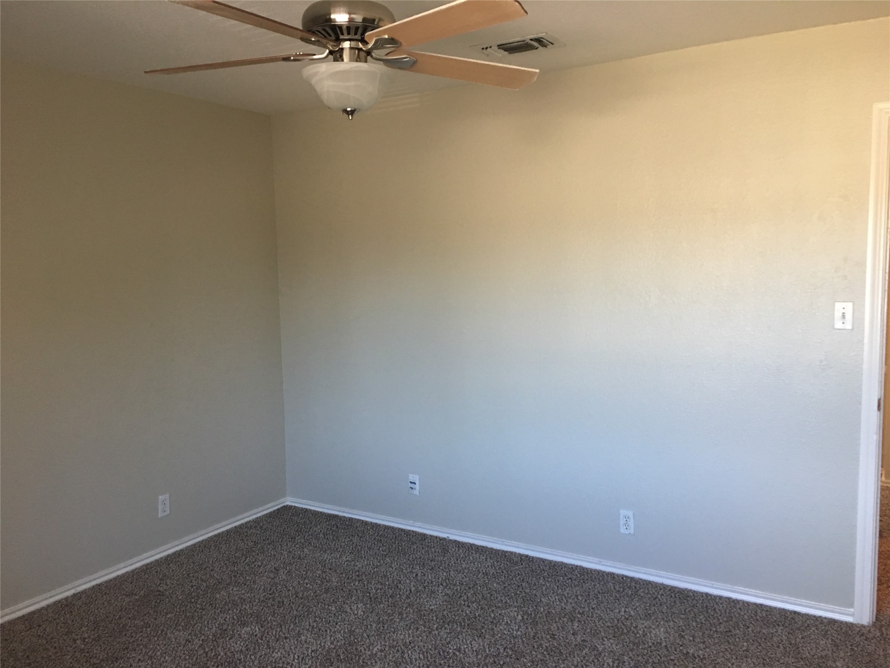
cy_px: 334
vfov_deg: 48.2
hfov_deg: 61.7
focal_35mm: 29
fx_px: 746
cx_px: 445
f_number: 2.2
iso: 64
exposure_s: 1/15
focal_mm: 4.15
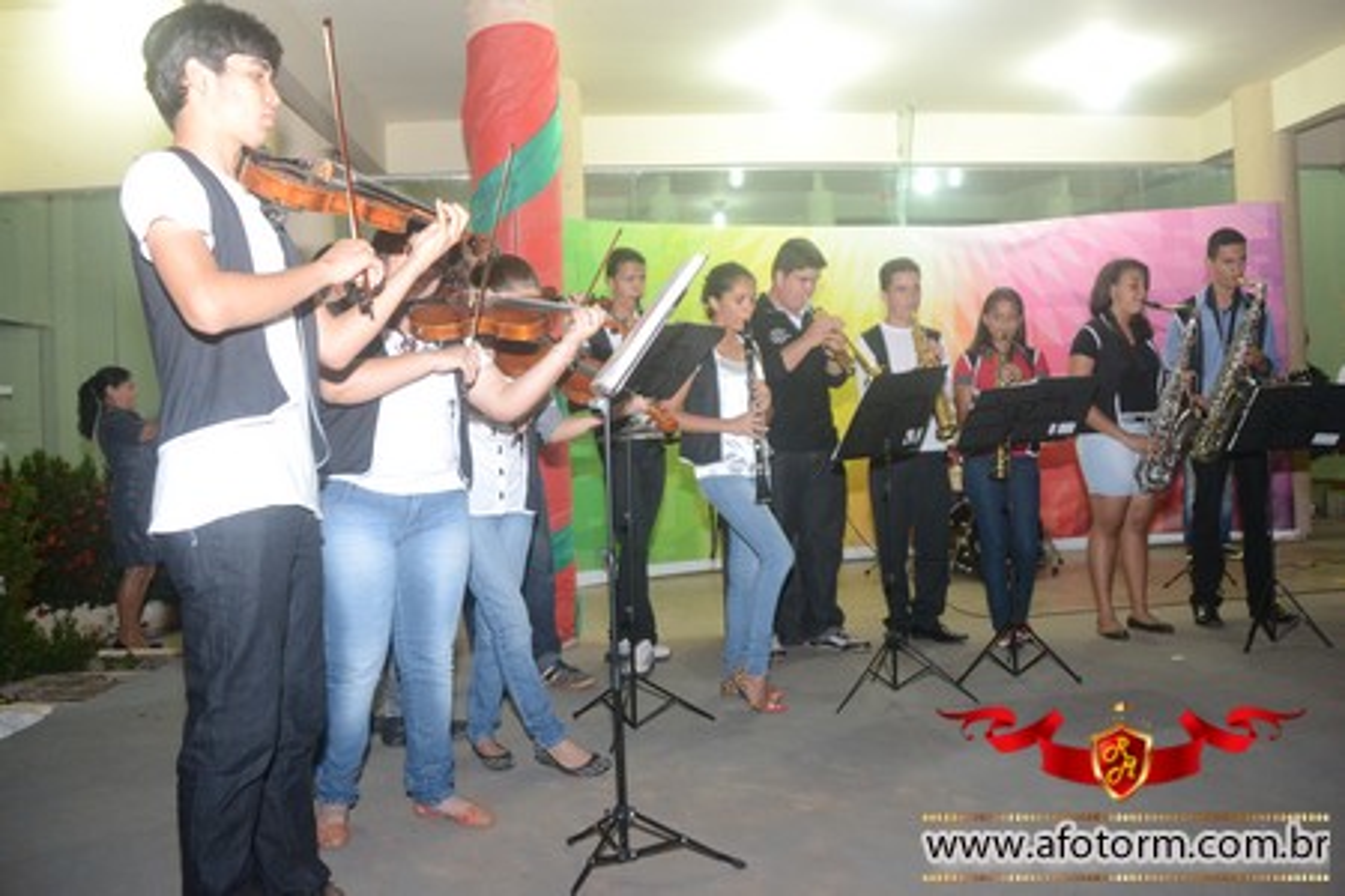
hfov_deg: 57.2
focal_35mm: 33
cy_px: 448
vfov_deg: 40.0
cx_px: 672
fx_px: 1233
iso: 1600
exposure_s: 1/80
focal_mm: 22
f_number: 3.8
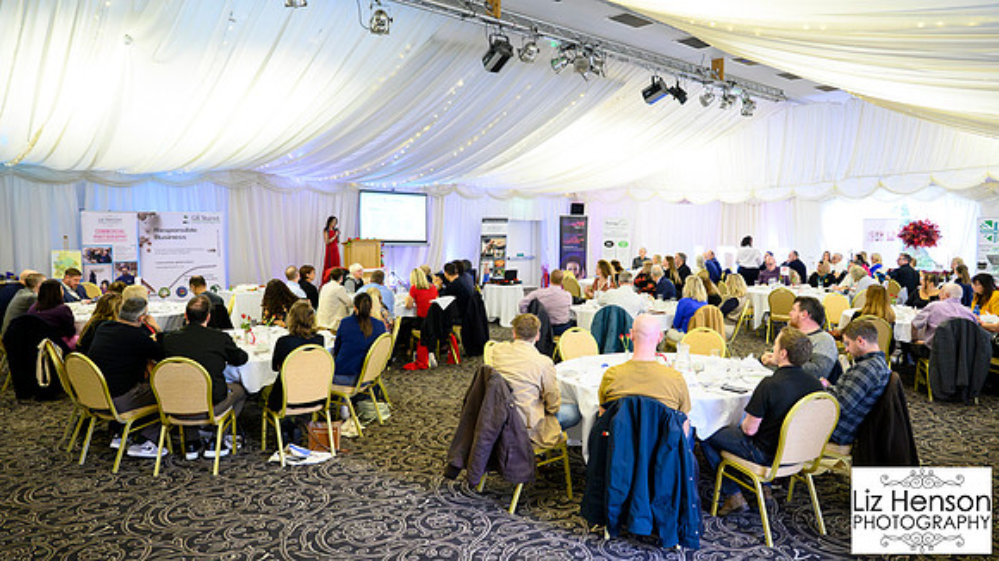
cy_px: 273
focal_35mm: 25
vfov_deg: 45.3
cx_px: 502
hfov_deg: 73.2
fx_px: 672
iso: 8000
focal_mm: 24
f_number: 2.8
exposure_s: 1/160
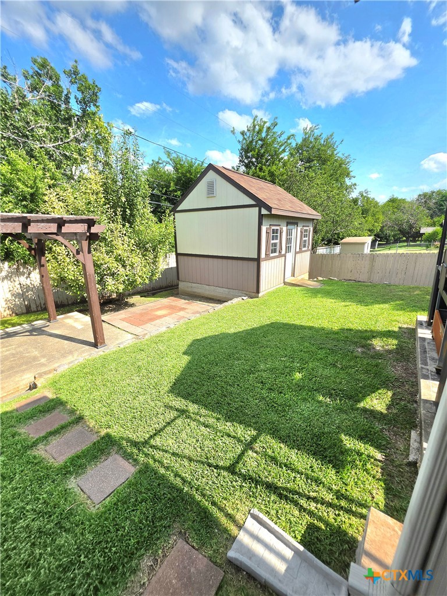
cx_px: 224
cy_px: 298
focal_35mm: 13
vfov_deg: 106.2
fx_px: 224
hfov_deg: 89.9
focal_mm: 2.2
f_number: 1.9
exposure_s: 1/1667
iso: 32
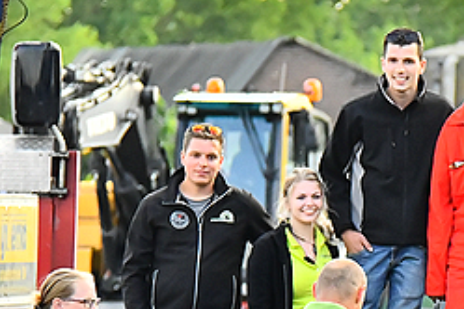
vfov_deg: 1.4
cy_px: 345
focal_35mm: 1013
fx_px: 13055
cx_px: 470
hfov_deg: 2.0
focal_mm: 210
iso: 2000
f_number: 5.6
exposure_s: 1/1000
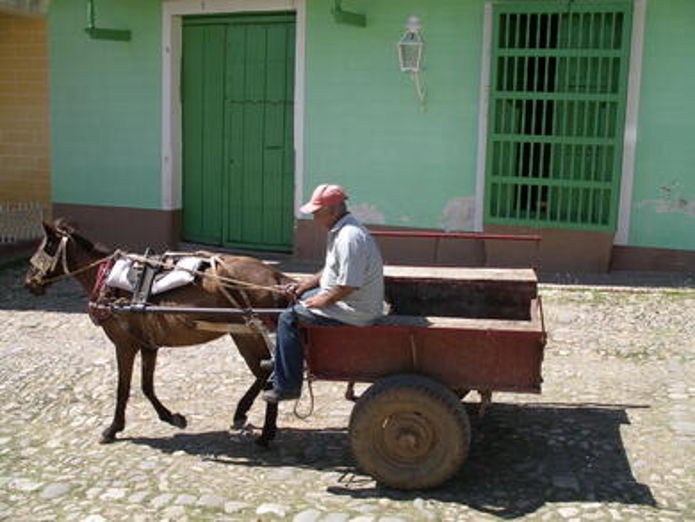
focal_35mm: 37
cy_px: 261
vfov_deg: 38.7
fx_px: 743
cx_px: 348
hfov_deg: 50.1
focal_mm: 7.8
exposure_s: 1/250
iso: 80
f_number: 5.6
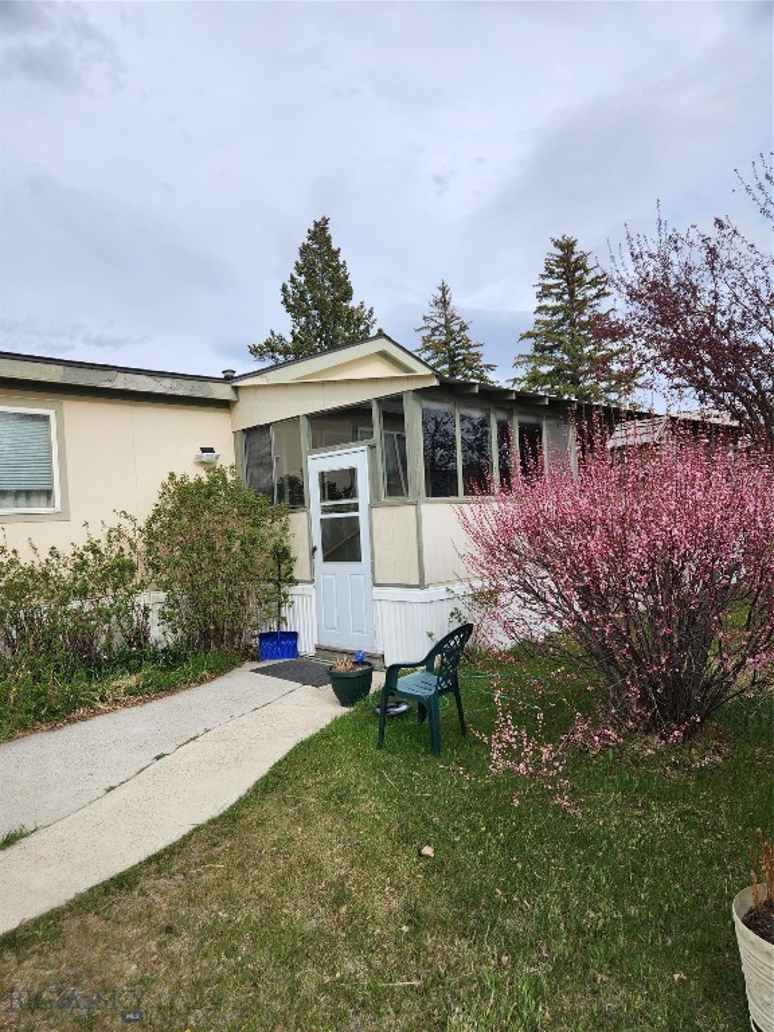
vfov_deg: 73.9
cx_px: 387
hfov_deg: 58.9
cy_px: 516
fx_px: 686
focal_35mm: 23
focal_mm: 5.4
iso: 20
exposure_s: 1/1160
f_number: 1.8
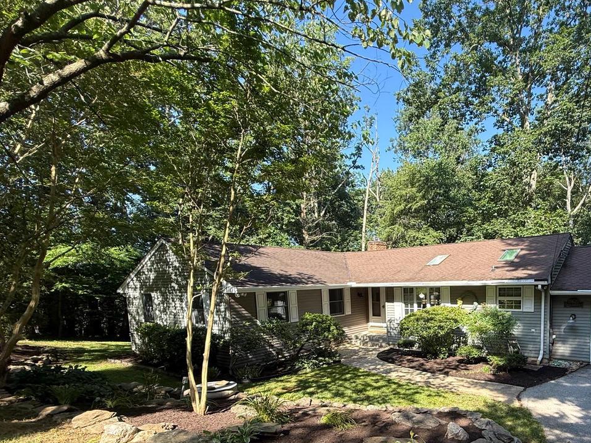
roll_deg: +1.2
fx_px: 359
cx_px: 419
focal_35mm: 21
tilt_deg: -6.3
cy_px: 322
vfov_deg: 60.6
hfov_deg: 75.1
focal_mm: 2.22
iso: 50
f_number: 2.2
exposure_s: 1/326
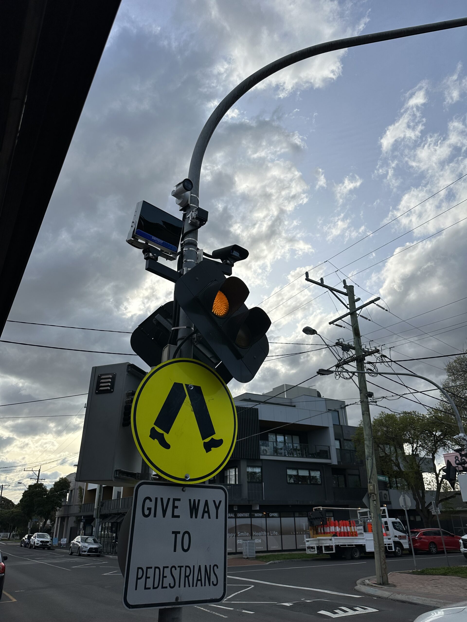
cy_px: 311
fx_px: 432
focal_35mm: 24
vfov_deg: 71.6
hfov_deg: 56.8
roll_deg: +0.6
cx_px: 234
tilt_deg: +26.1
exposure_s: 1/5848
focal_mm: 6.86
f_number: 1.78
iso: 80
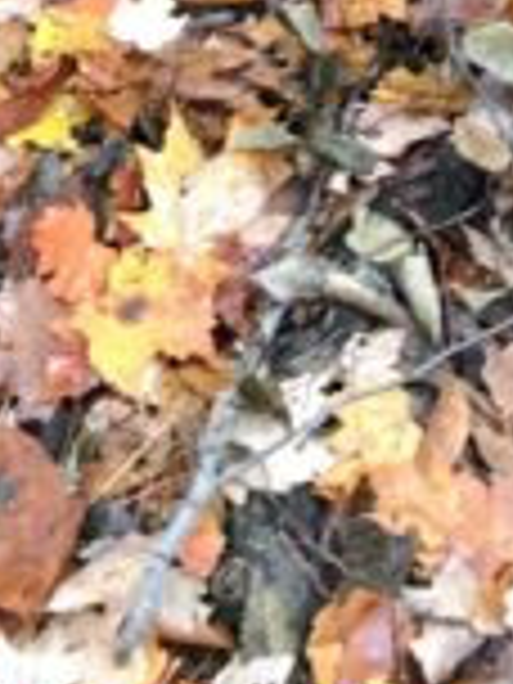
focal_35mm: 123
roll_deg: -1.9
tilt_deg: -31.2
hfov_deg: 11.8
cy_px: -628
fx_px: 2430
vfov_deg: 13.9
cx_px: 639
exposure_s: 1/24
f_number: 1.8
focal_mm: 3.99
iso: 32
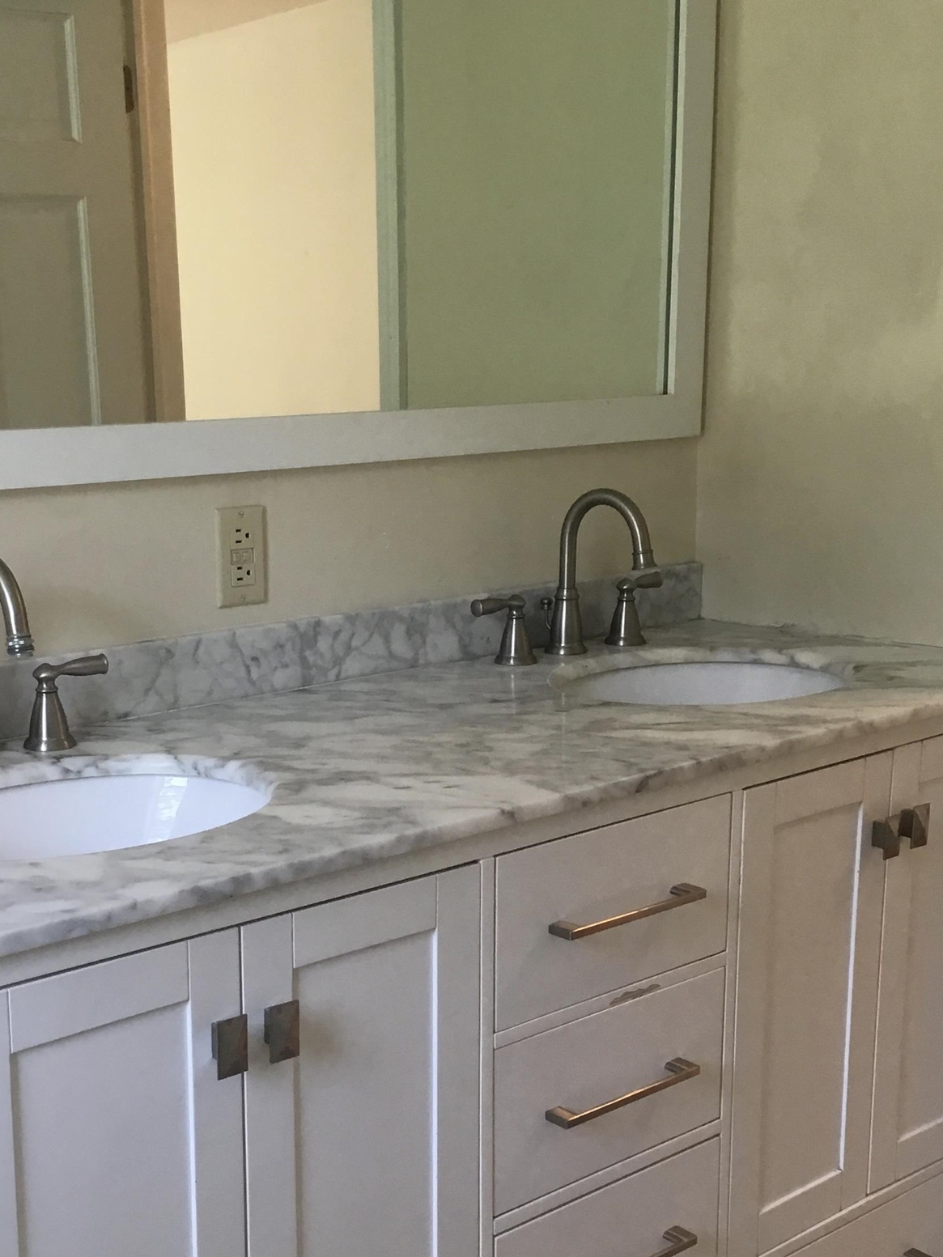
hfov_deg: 31.3
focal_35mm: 46
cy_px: 745
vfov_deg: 41.1
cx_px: 310
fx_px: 1671
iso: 25
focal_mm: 3.3
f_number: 2.4
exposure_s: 1/30
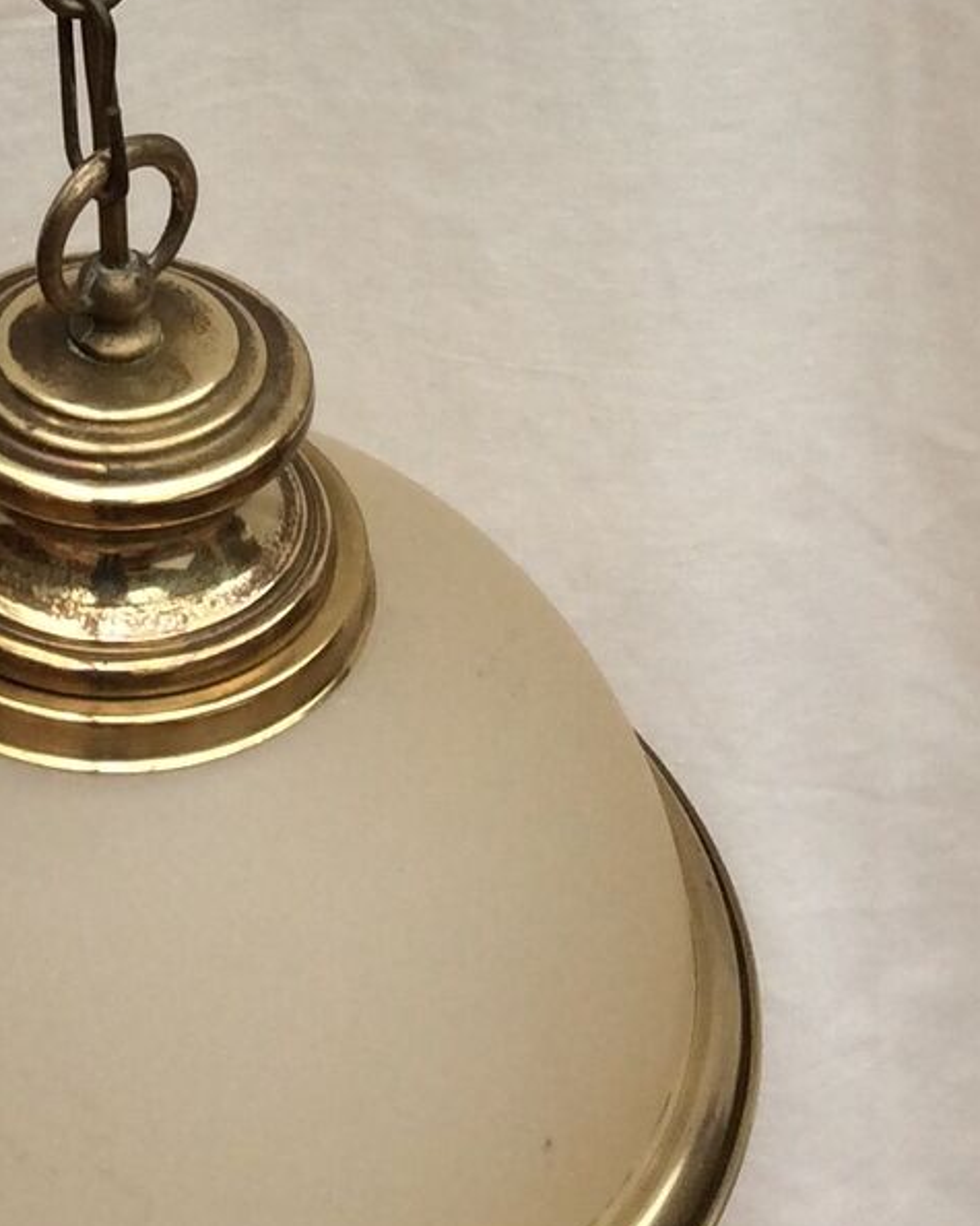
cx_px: 19
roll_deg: +0.5
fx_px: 3808
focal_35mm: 105
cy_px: -50
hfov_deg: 14.4
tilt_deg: -31.8
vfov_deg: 17.8
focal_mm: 3.3
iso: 32
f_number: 2.4
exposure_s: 1/249
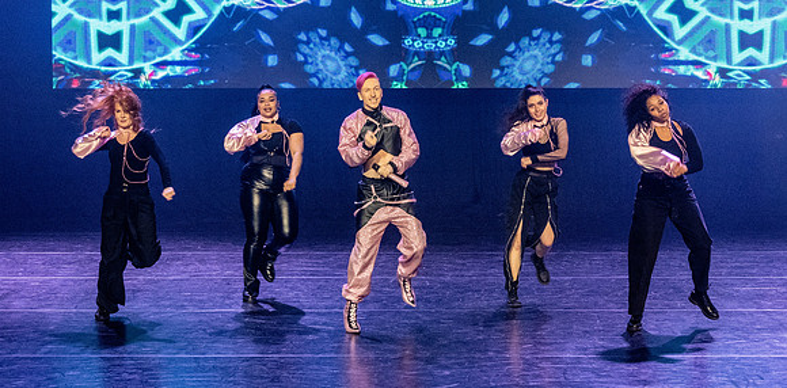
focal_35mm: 79
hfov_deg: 27.8
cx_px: 413
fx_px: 1592
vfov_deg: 13.9
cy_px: 161
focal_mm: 42
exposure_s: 1/200
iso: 5600
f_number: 4
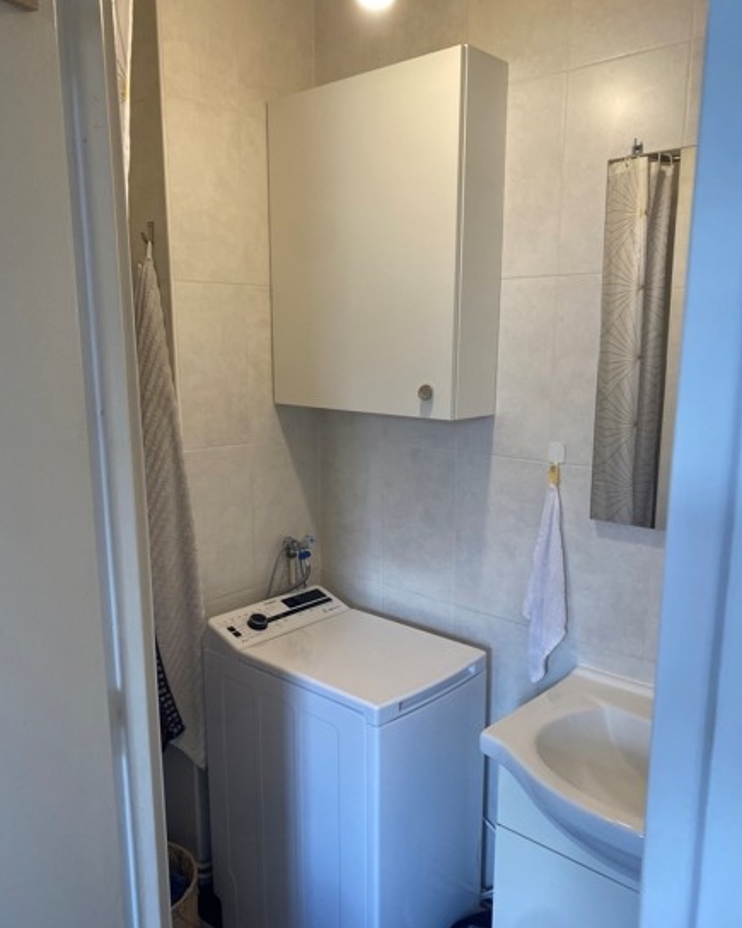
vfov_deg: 62.2
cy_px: 496
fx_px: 769
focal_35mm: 28
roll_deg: +0.0
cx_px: 377
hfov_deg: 51.5
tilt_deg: -12.2
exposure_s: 1/100
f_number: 1.8
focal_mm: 4.25
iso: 80
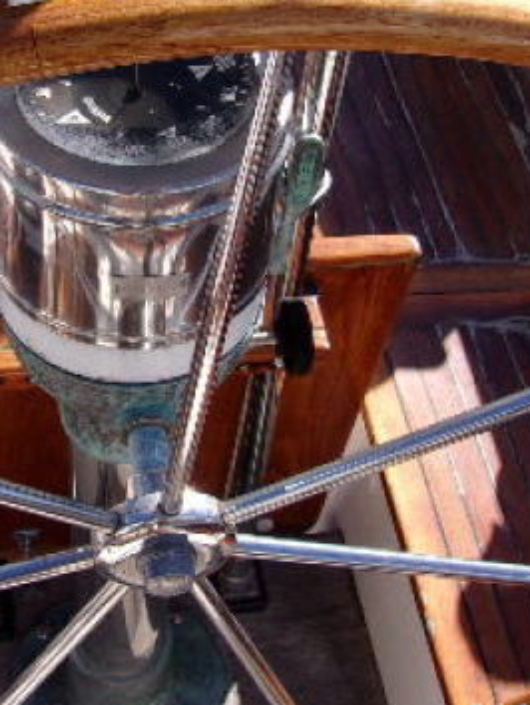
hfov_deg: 23.8
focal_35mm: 61
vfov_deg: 31.5
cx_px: 126
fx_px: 1244
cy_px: 265
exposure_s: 1/70
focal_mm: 4.9
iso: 80
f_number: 10.4
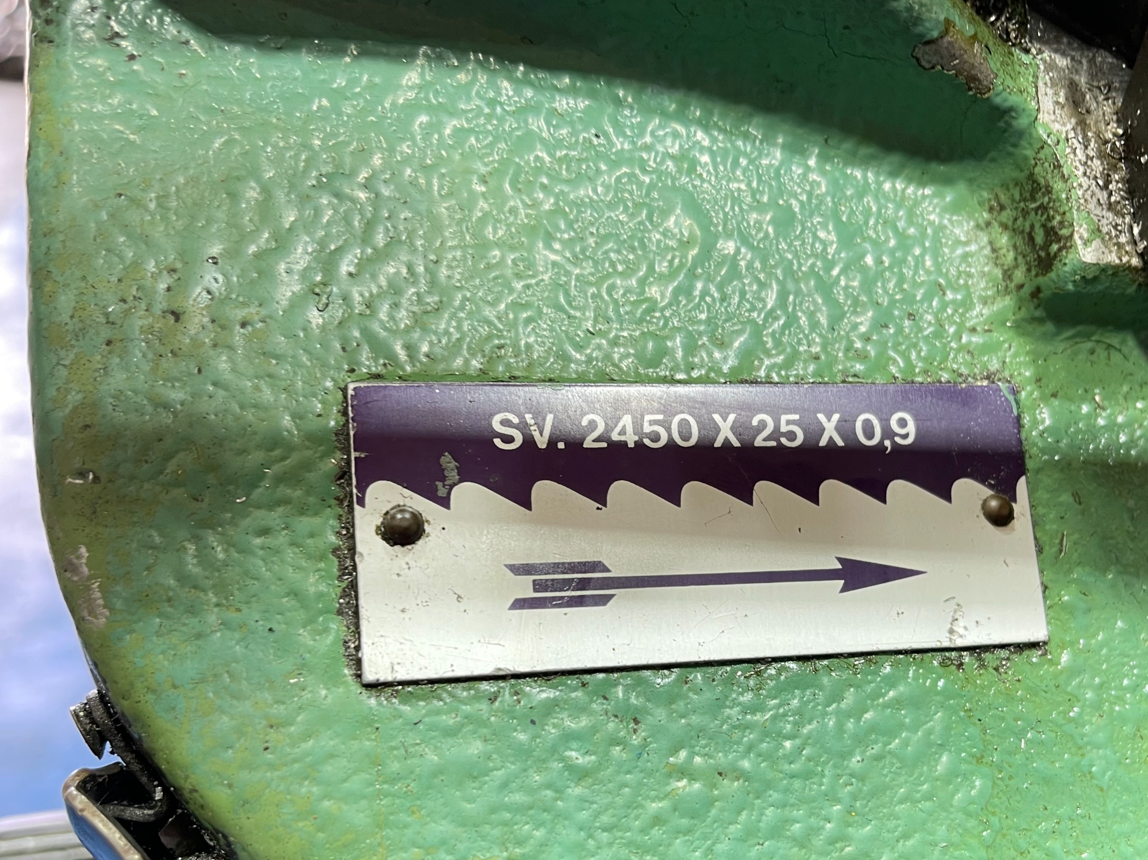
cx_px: 663
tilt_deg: -30.1
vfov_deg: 38.1
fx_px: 1227
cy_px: 589
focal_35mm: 37
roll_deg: -2.2
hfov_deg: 50.0
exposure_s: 1/50
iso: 80
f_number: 1.6
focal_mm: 5.1
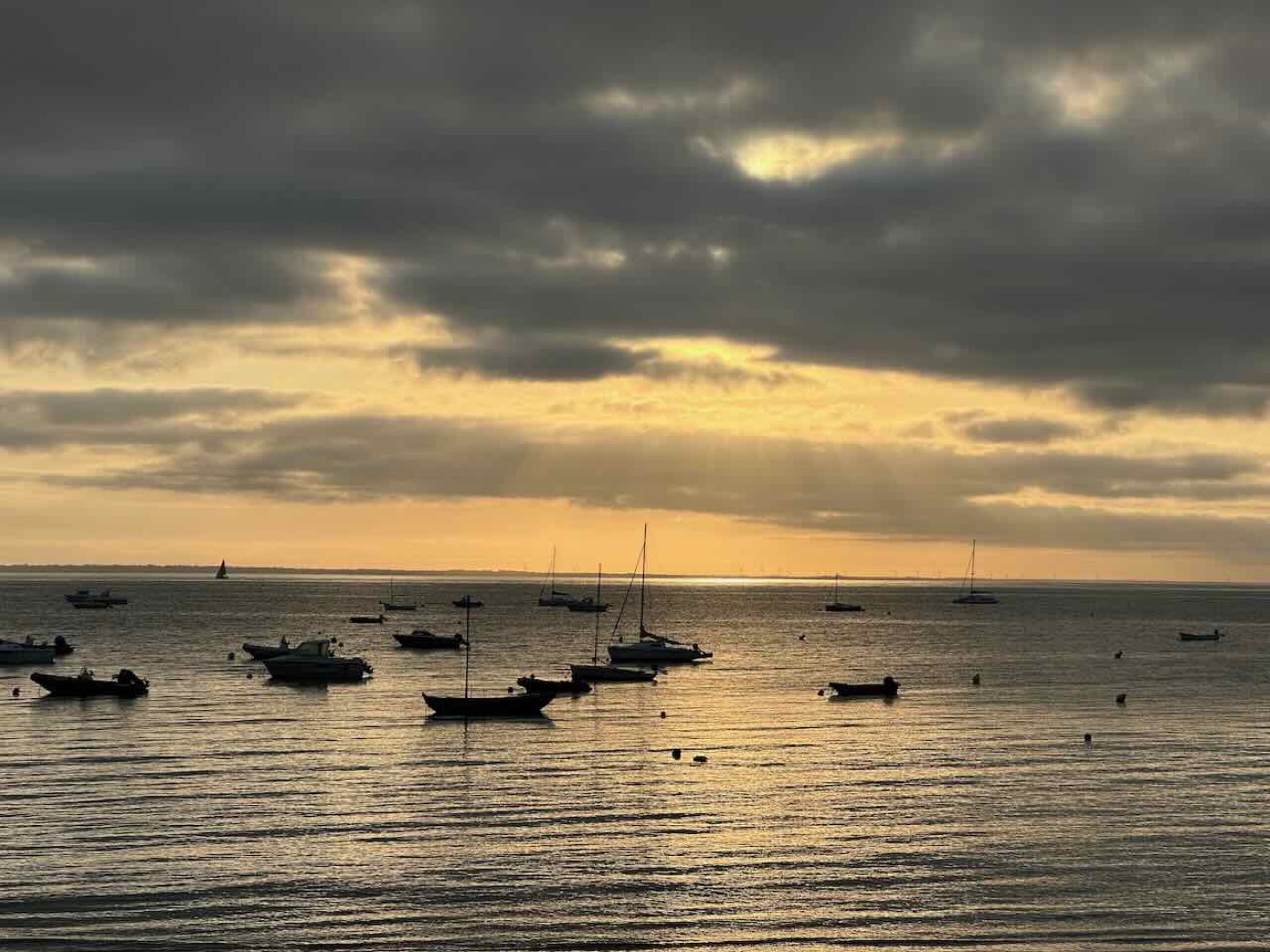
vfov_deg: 19.1
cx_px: 635
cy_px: 476
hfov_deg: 25.3
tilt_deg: +2.4
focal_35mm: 77
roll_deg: -0.9
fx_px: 2825
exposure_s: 1/1449
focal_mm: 9
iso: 32
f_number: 2.8
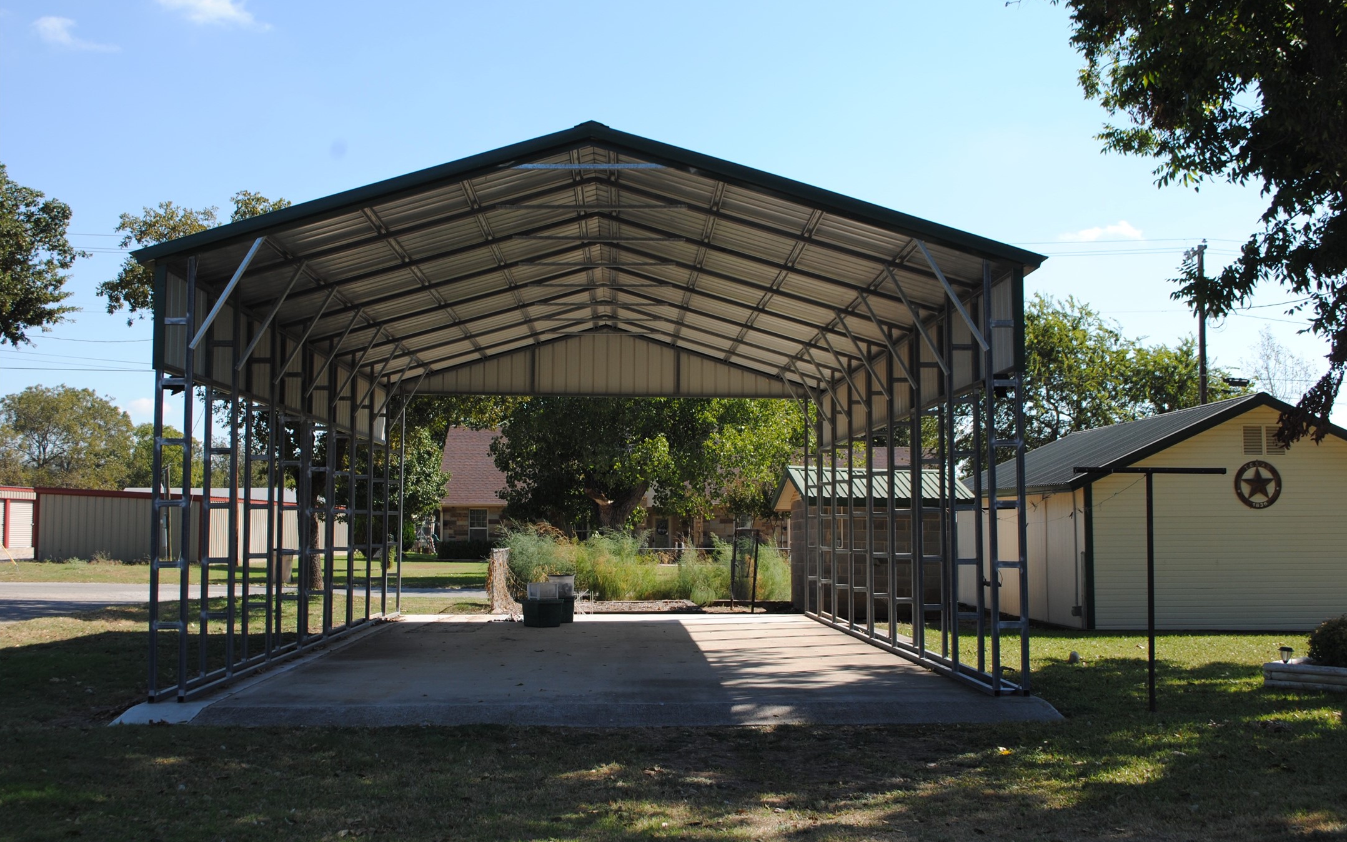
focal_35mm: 40
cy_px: 400
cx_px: 676
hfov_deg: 49.3
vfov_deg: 32.0
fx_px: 1468
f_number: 8
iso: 100
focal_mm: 26
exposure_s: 1/200
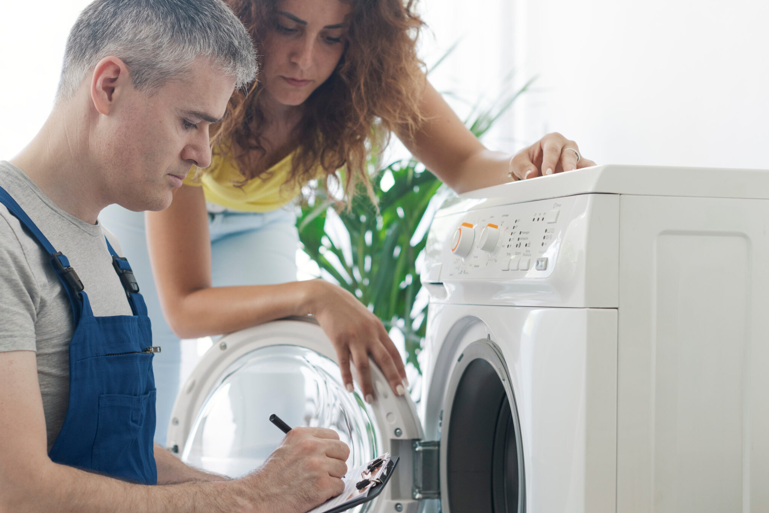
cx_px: 305
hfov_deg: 31.8
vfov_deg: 21.6
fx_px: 1346
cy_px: 253
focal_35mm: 63
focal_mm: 50
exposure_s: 1/80
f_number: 3.2
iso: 320
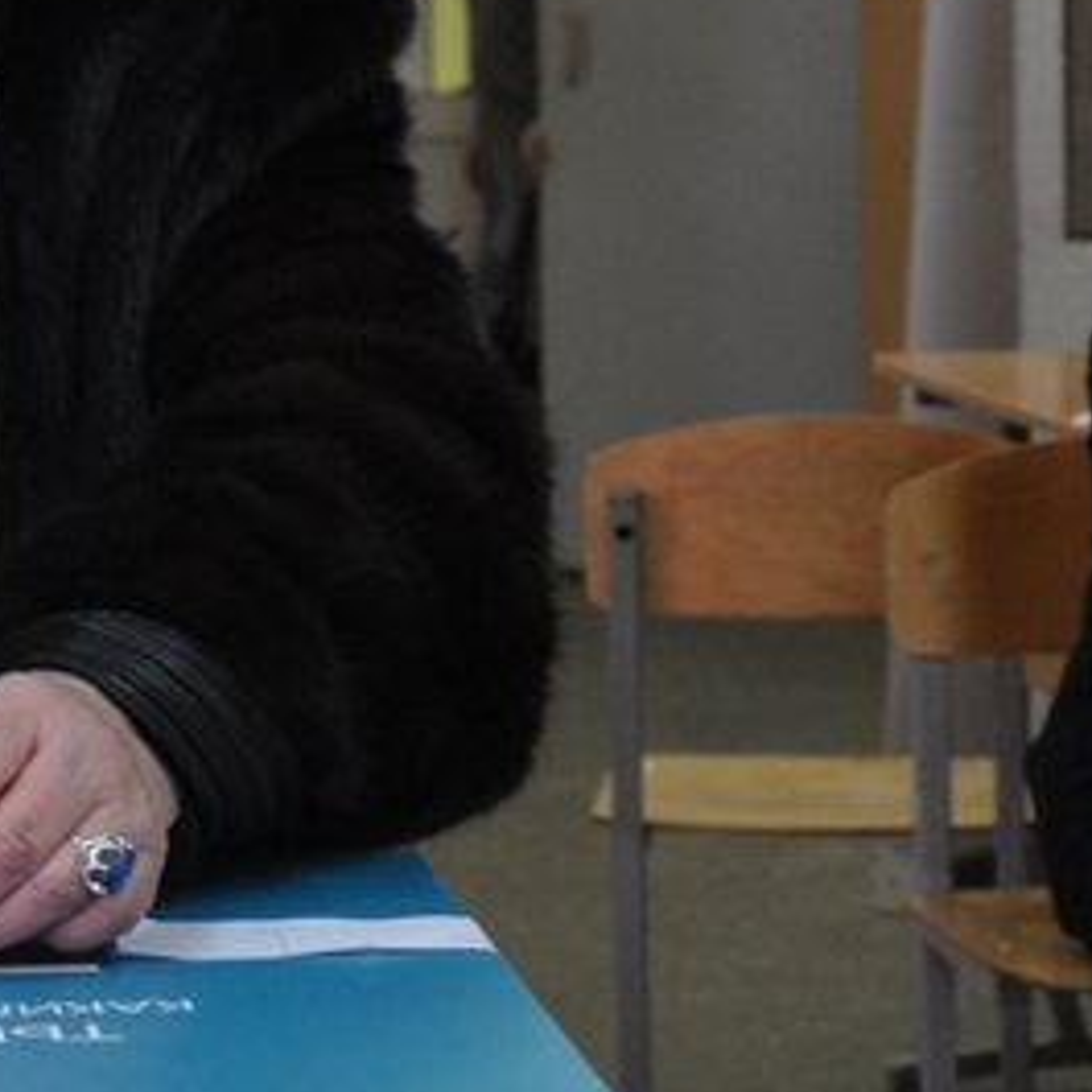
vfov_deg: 10.5
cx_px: -80
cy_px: 398
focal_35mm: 167
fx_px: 5960
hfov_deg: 10.4
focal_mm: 34
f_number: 4.2
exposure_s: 1/60
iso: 720
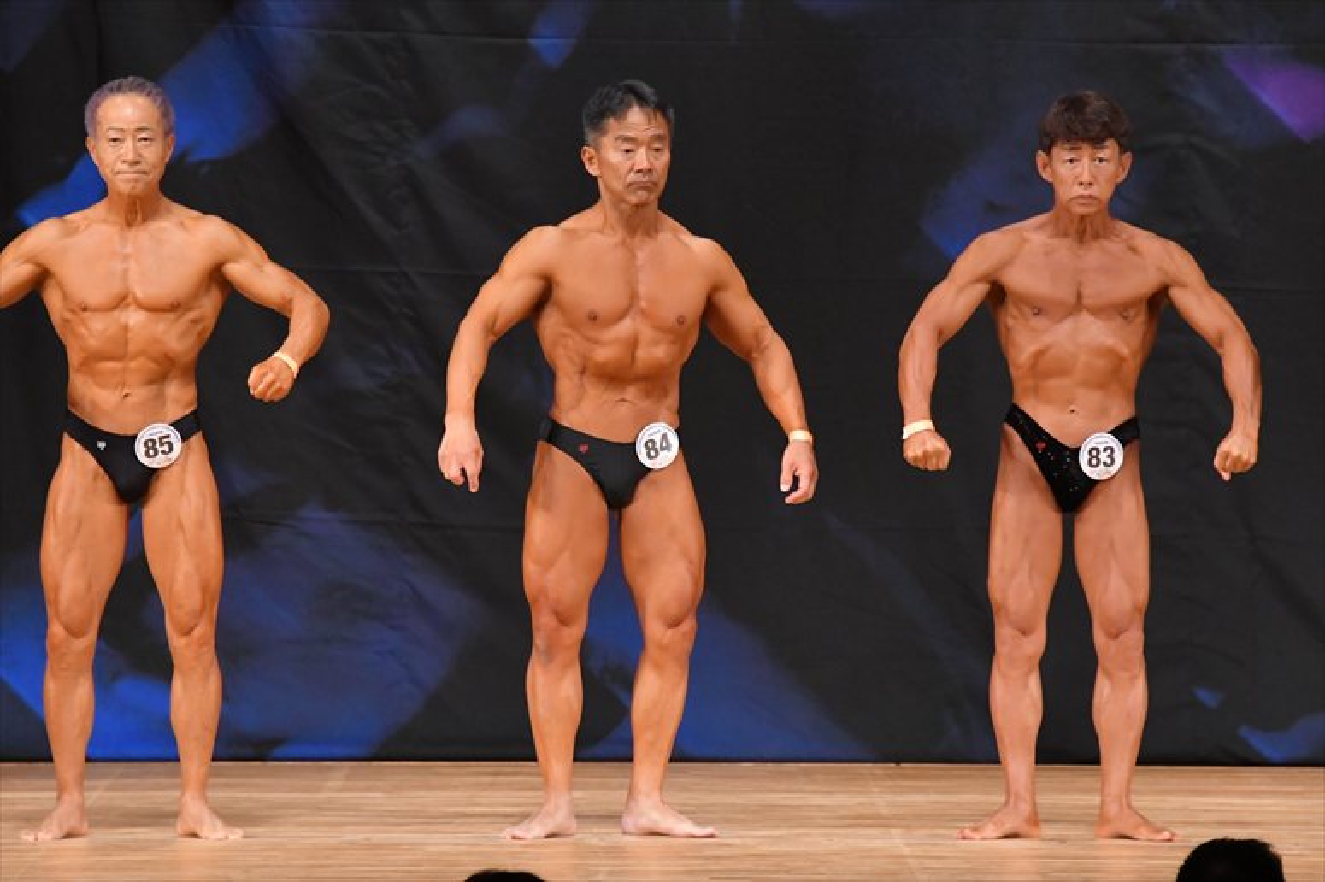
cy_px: 441
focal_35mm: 300
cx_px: 662
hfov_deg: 6.9
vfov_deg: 4.6
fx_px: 11036
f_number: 5.6
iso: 5000
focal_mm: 200
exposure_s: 1/400
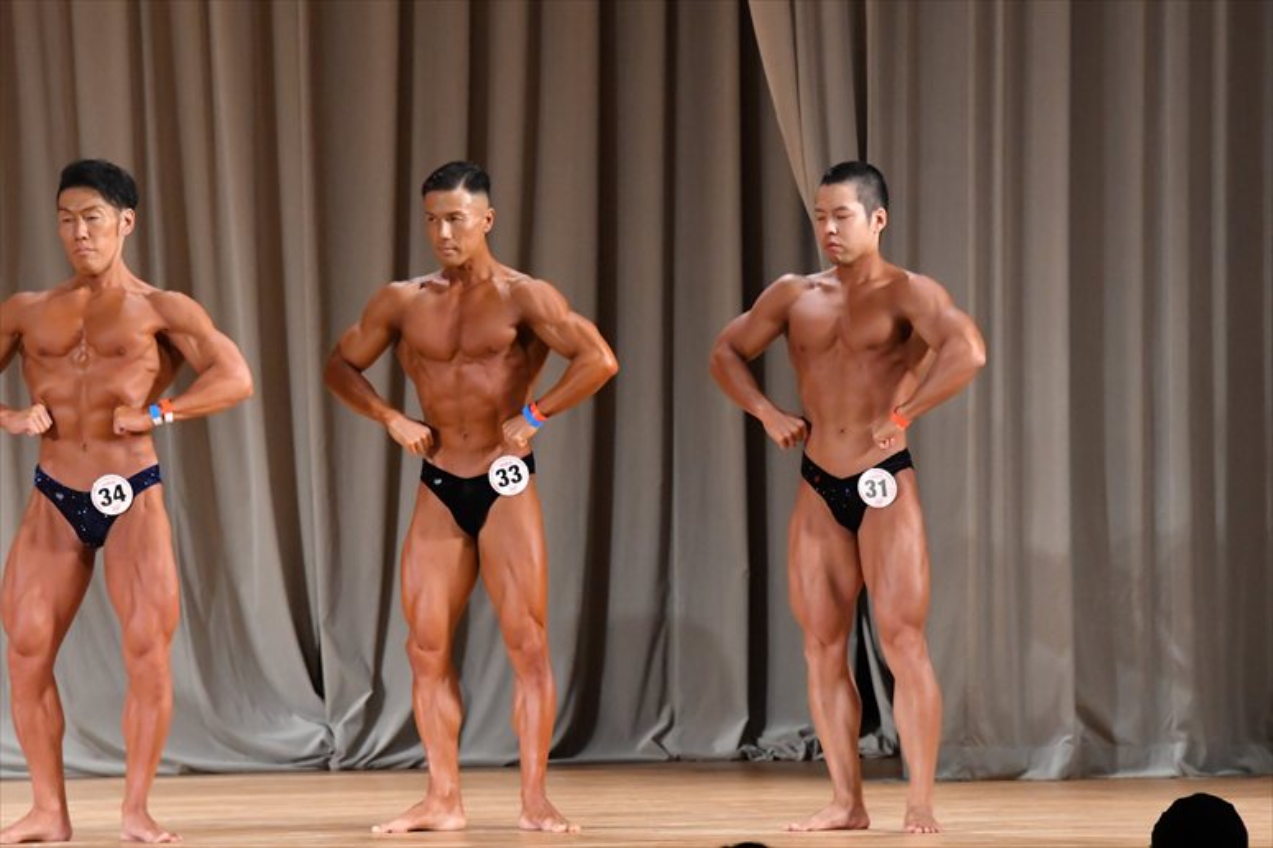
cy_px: 424
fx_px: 7952
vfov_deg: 6.1
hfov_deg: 9.2
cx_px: 636
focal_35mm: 225
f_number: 5.6
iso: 5600
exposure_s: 1/400
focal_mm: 150
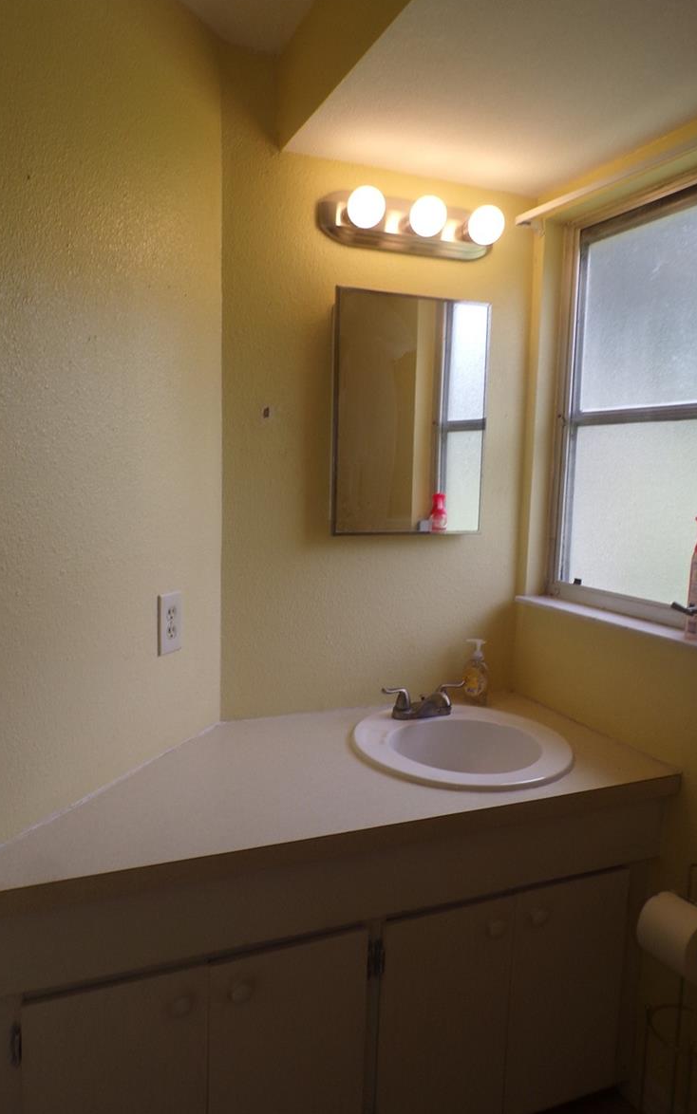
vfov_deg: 70.4
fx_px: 790
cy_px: 563
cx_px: 343
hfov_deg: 47.6
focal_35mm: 26
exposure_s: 1/56
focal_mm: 4.3
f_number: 4.3
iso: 80
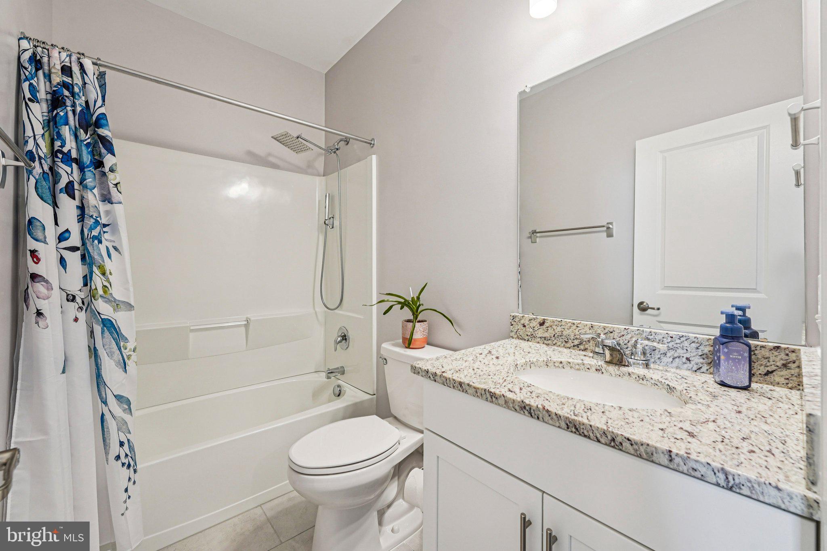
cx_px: 414
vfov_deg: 81.2
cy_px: 276
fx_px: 322
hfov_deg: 104.3
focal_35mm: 14
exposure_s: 1/20
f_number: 8
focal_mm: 14
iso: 500
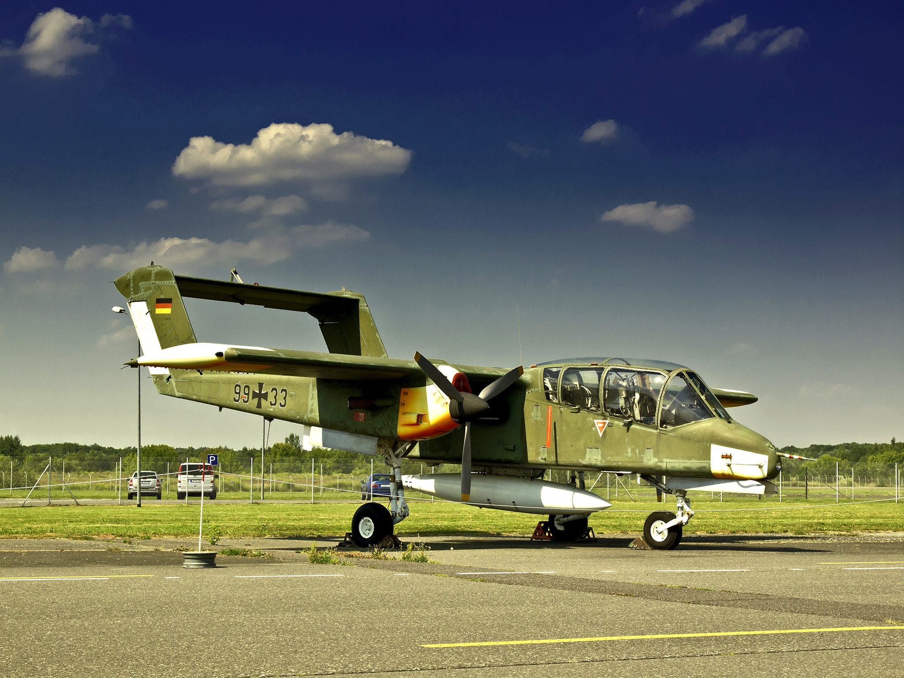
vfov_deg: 22.3
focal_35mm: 66
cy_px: 339
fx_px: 1724
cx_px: 452
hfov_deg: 29.4
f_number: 8
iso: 200
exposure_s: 1/640
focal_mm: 33
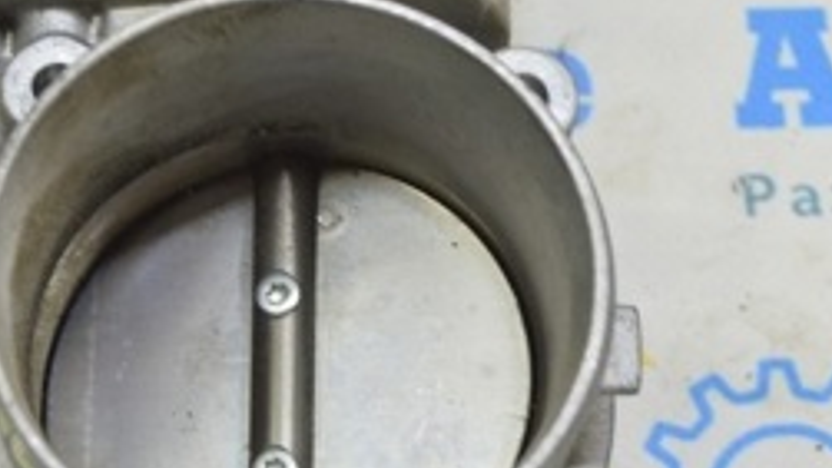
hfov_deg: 16.6
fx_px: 2823
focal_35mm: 128
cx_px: 172
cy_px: 191
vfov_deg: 9.5
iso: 400
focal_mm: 32
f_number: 5.6
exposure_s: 1/20
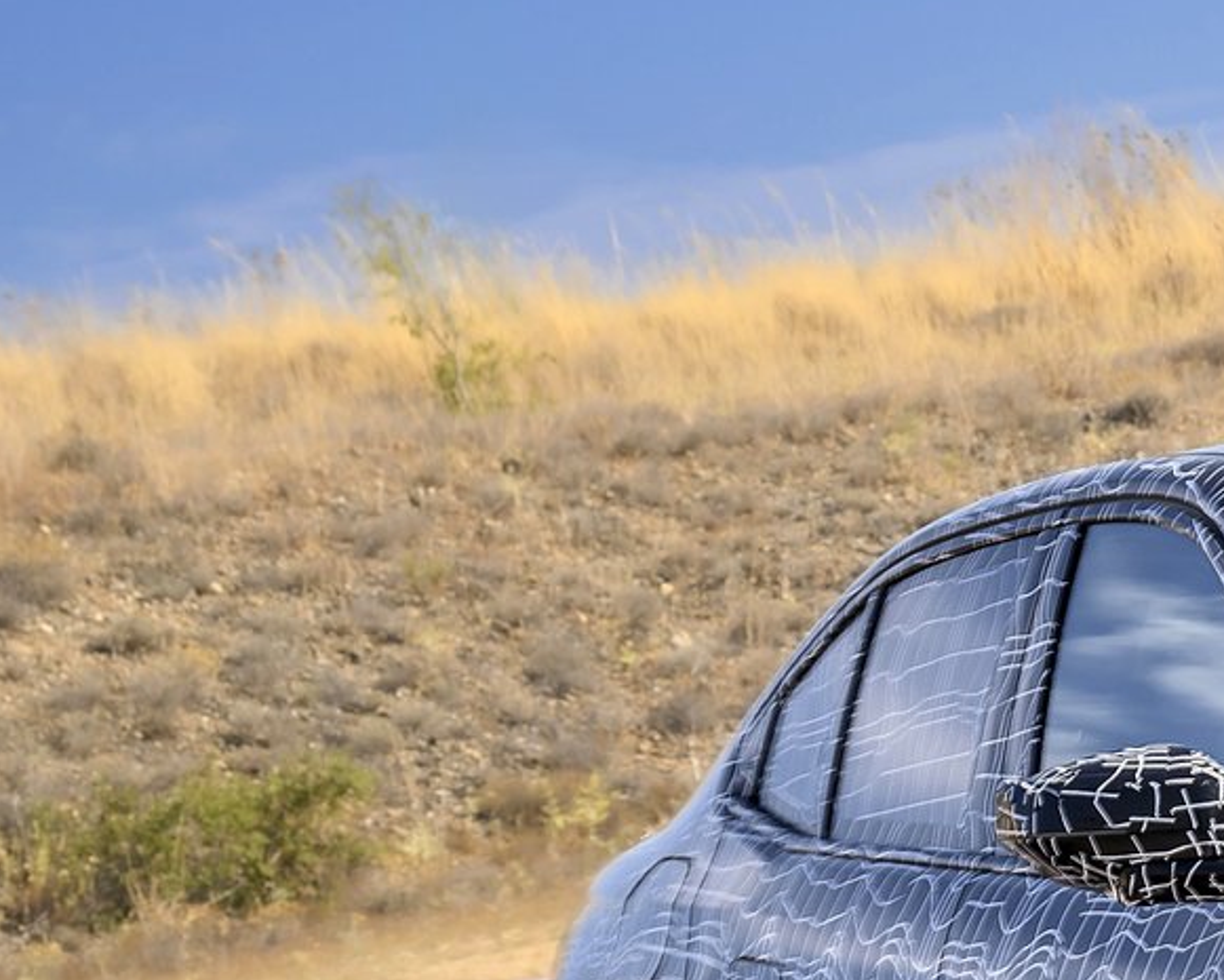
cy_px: 1101
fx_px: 6594
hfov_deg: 9.8
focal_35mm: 182
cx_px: 2511
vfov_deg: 8.4
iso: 32
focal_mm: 44
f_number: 8
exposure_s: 1/15
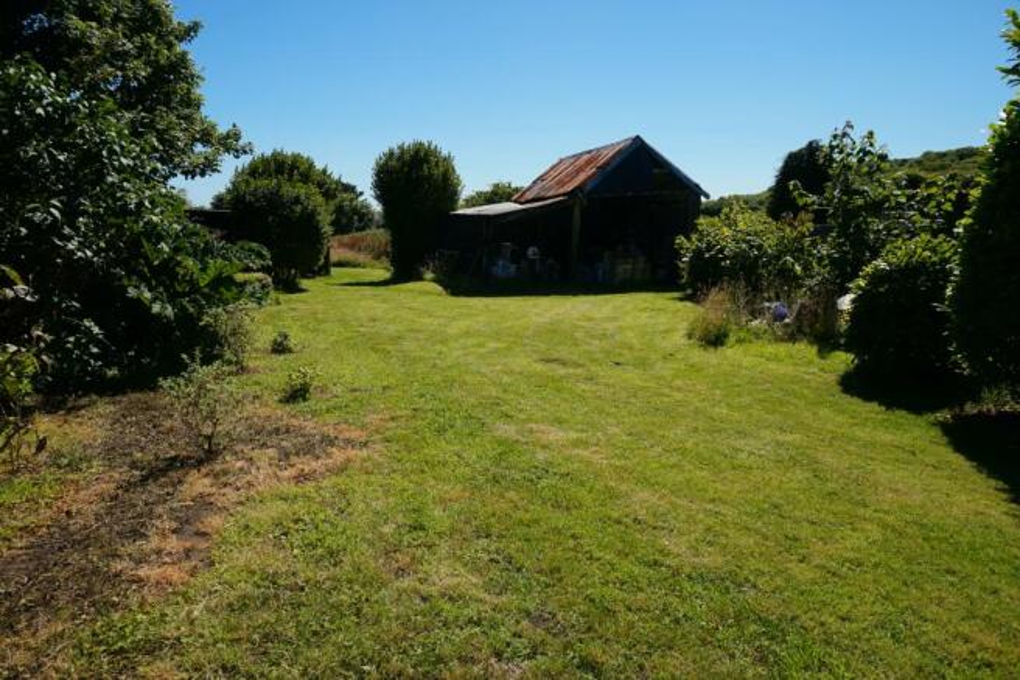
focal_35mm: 24
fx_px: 680
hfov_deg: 73.8
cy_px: 340
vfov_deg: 53.1
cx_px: 510
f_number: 9
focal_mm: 16
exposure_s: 1/250
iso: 100
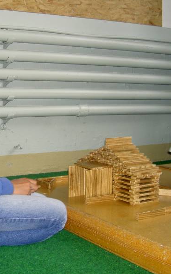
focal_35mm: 56
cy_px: 136
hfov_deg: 22.6
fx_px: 418
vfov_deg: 36.3
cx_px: 20
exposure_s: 1/60
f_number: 2.8
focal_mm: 8
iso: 100
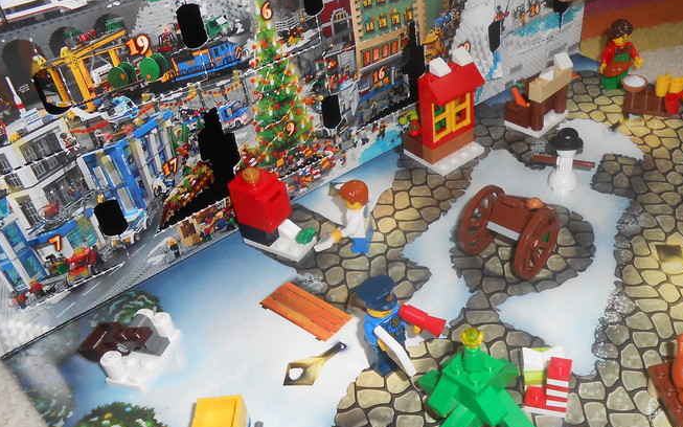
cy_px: 294
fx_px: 707
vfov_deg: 33.2
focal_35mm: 38
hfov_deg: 50.4
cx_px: 466
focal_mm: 4.6
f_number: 3.5
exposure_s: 1/25
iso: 80
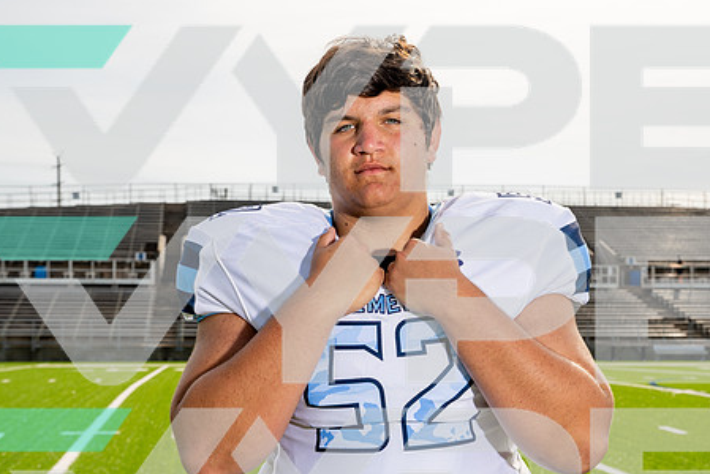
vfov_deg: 21.9
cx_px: 375
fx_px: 1224
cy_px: 301
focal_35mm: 62
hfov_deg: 32.4
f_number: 8
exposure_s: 1/250
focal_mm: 48
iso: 100
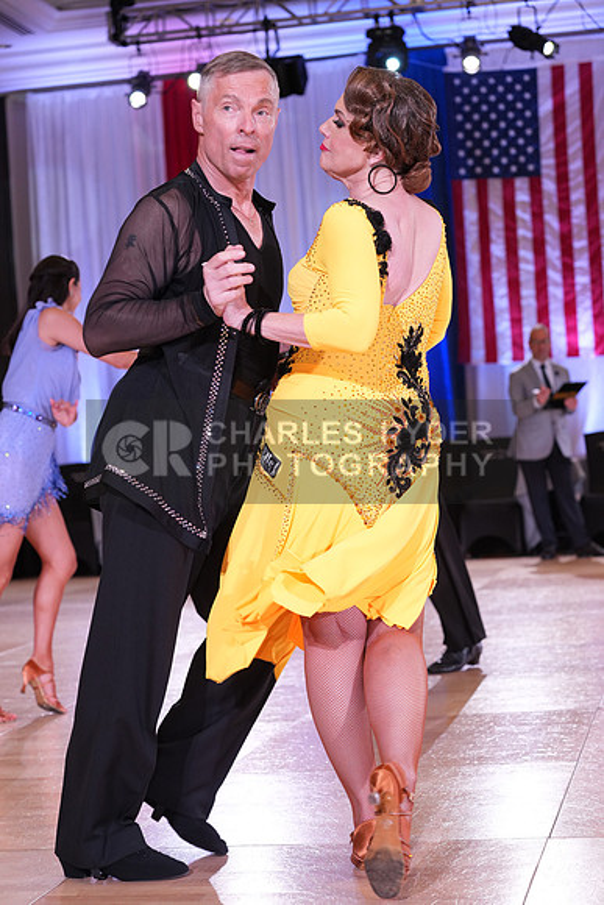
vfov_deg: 28.8
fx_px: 1760
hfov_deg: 19.5
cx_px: 302
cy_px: 452
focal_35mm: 70
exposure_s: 1/200
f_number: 4.5
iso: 1600
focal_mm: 70
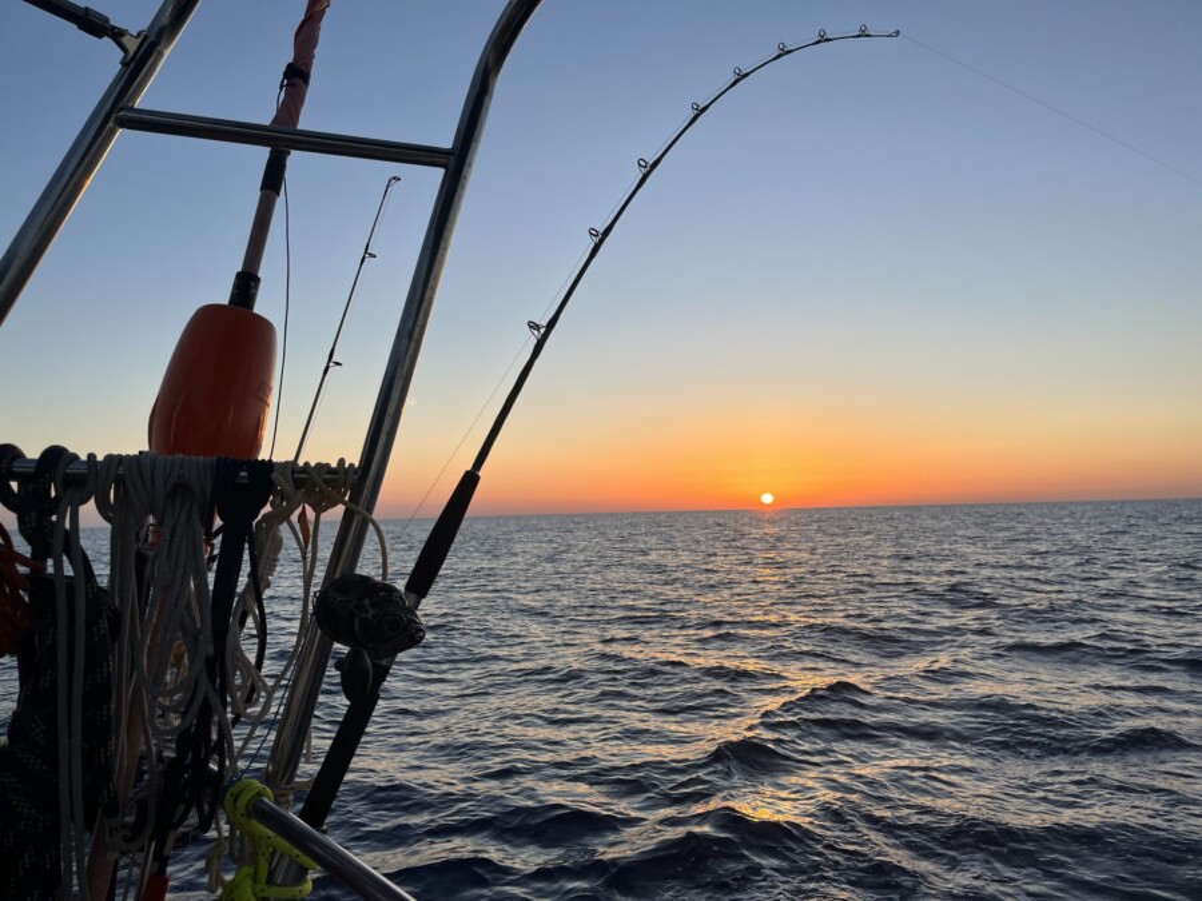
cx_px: 601
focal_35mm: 26
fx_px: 903
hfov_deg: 67.3
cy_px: 450
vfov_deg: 53.1
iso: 50
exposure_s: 1/1325
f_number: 1.6
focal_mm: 5.1
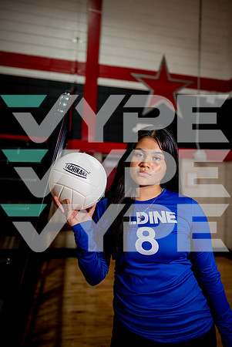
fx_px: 231
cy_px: 174
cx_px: 116
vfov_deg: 73.7
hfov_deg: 53.2
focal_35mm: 24
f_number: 1.4
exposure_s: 1/800
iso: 200
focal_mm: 24
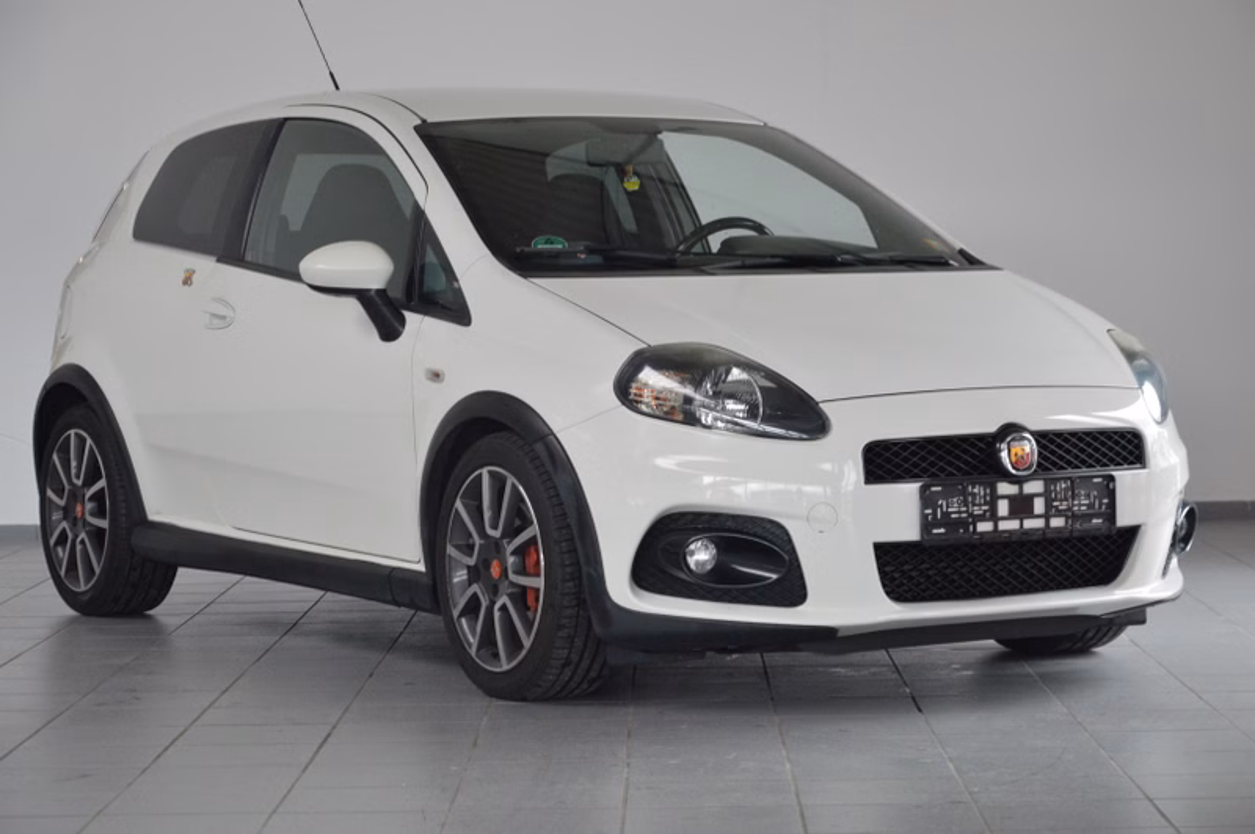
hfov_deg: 20.6
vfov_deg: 13.8
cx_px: 628
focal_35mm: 99
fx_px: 3448
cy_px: 417
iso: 1250
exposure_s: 1/60
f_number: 5.3
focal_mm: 66
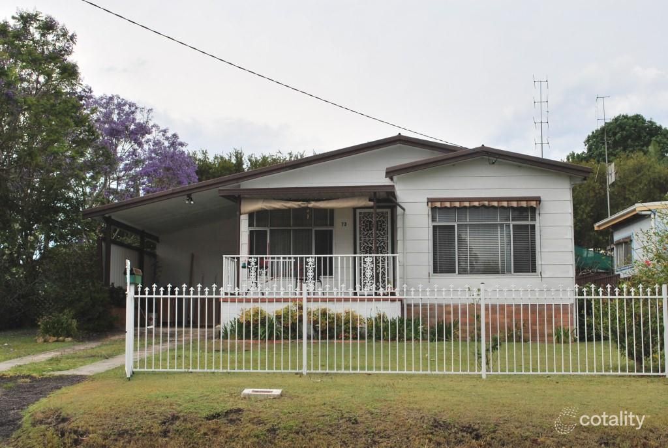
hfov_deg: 41.0
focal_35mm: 48
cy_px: 224
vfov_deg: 28.2
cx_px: 334
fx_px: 892
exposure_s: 1/200
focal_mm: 32
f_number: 11
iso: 100
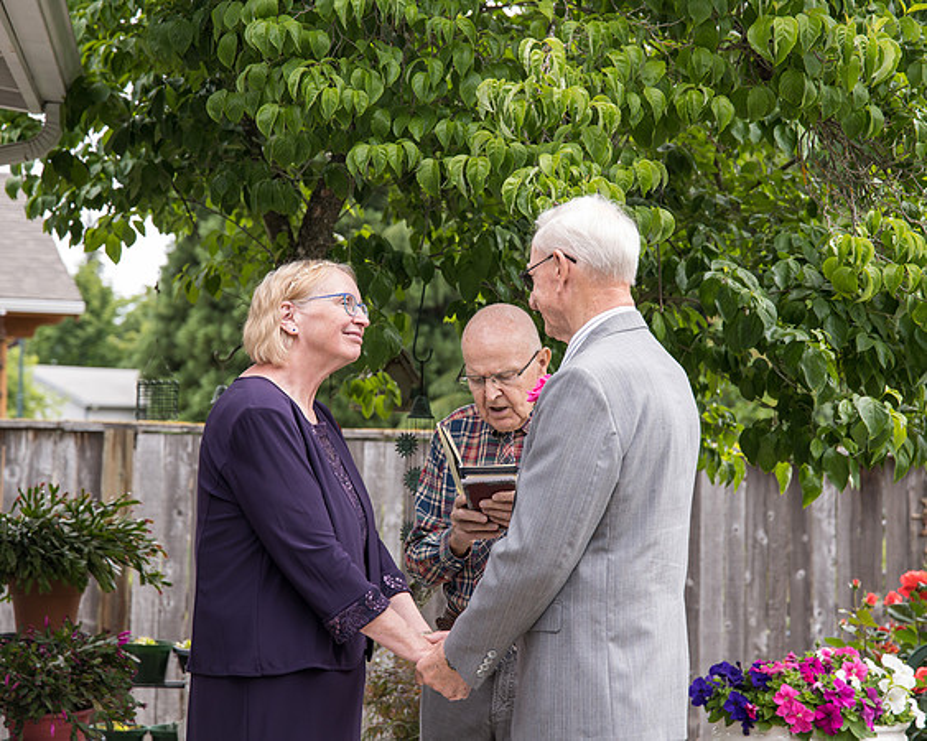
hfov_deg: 24.2
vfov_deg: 19.4
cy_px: 370
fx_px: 2162
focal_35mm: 79
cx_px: 464
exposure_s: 1/500
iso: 400
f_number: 4.5
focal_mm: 70
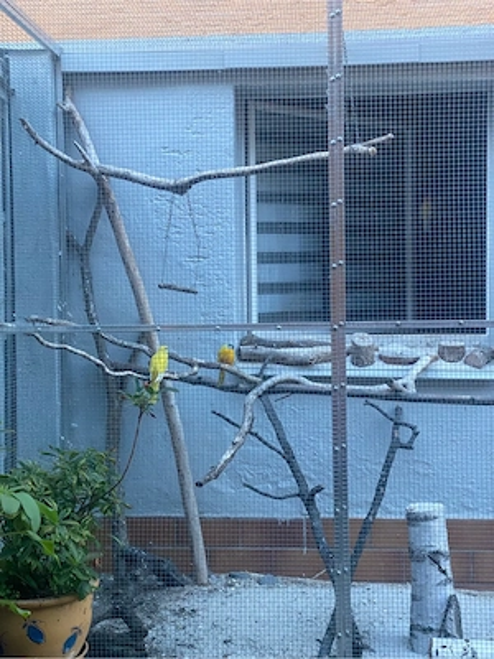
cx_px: 247
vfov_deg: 36.8
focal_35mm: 52
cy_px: 330
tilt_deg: -0.8
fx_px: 989
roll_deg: +0.3
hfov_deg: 28.0
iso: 320
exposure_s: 1/60
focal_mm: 6
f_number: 2
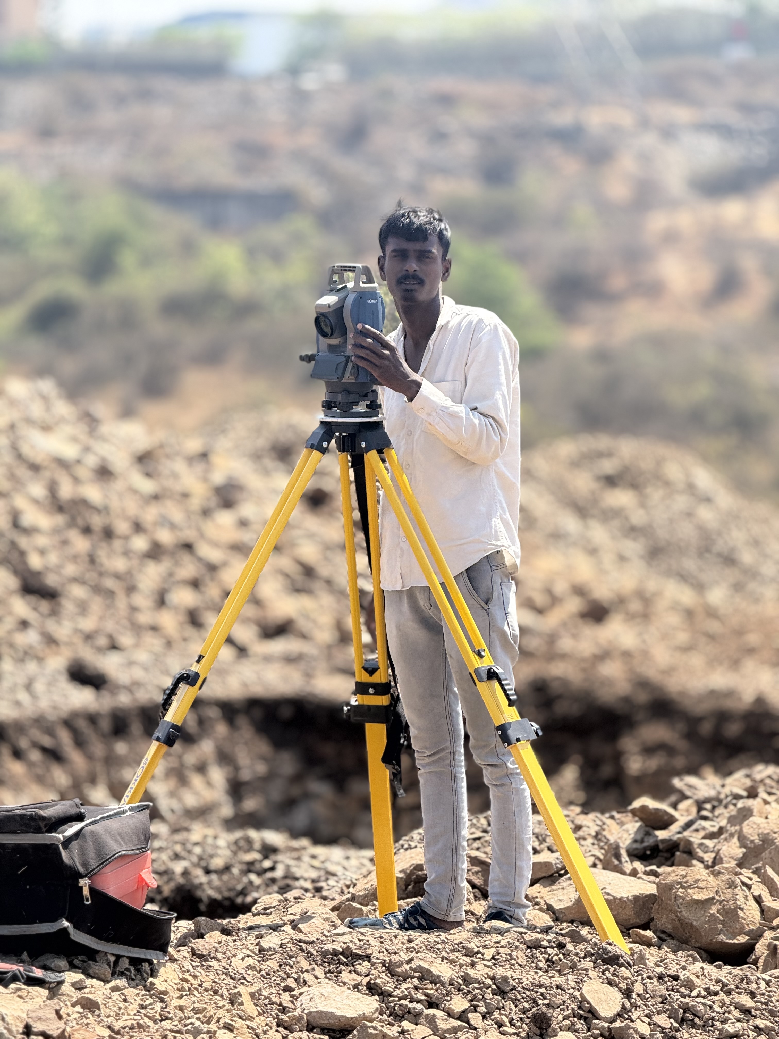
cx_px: 390
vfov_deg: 16.4
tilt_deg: -6.2
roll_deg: +0.2
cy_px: 520
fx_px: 3601
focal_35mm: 120
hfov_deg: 12.3
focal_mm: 15.66
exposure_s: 1/926
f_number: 2.8
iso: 50
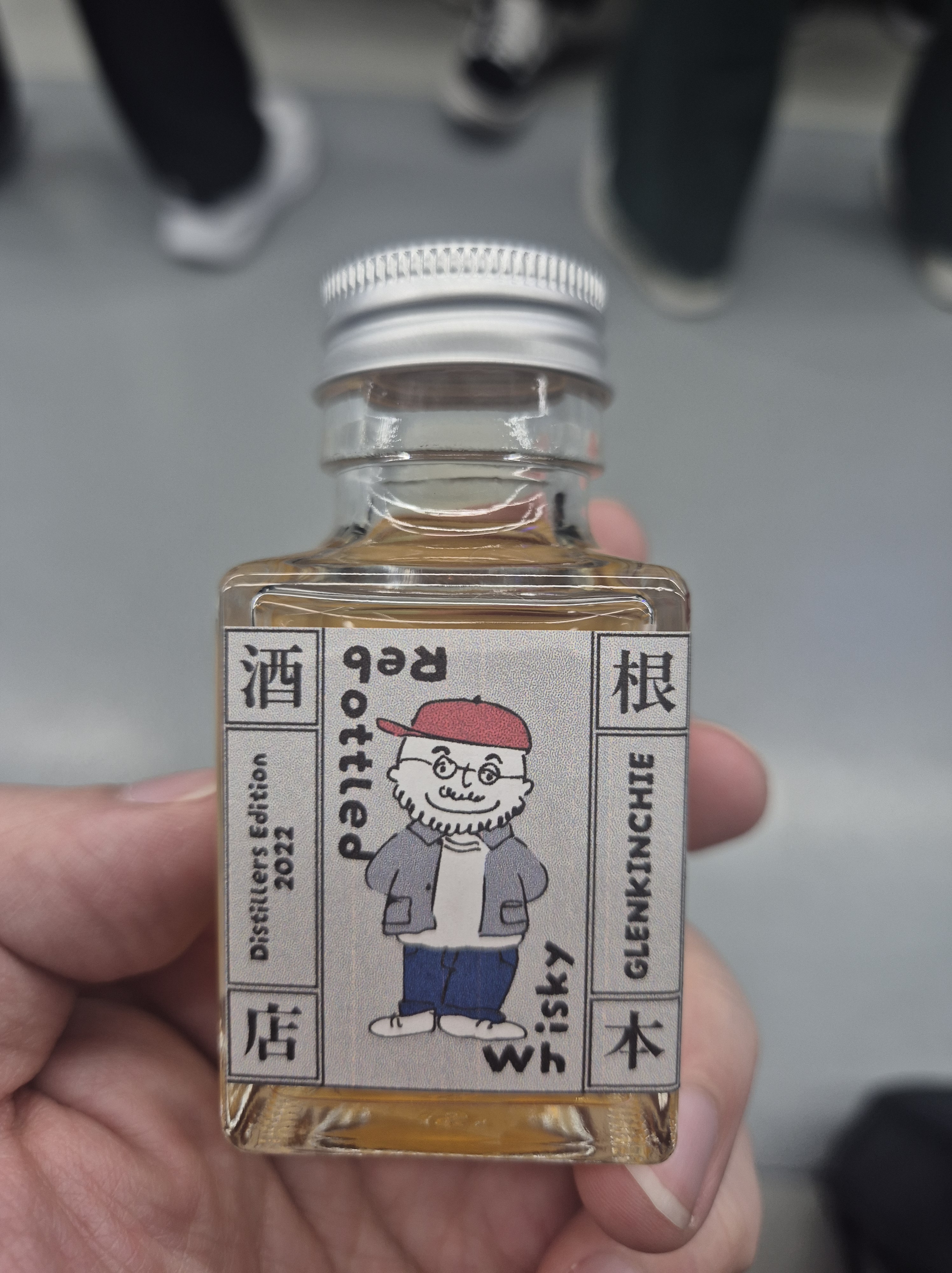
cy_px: 636
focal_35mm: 23
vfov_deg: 74.0
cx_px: 476
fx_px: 845
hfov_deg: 58.8
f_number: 1.8
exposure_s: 1/52
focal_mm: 5.4
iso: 80
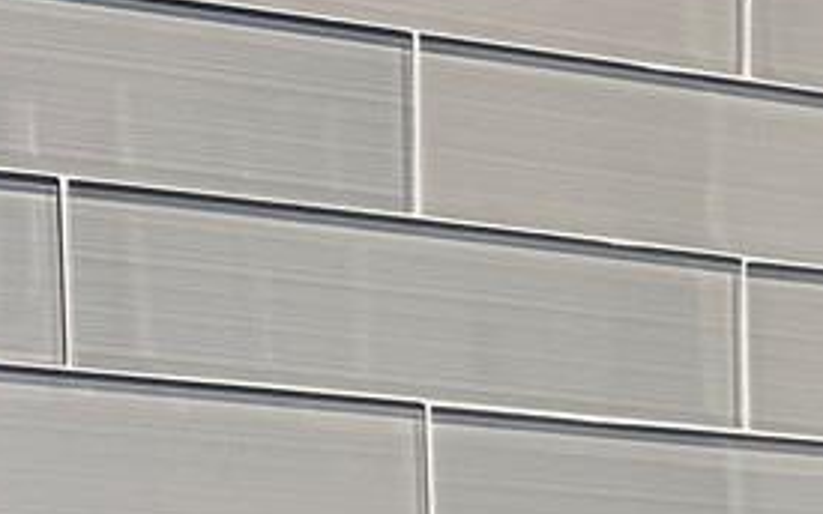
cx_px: 919
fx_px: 3320
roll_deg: -0.9
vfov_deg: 7.8
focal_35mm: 148
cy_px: 1461
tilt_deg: -10.4
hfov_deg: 13.8
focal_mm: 6.76
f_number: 1.78
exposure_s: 1/60
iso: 125
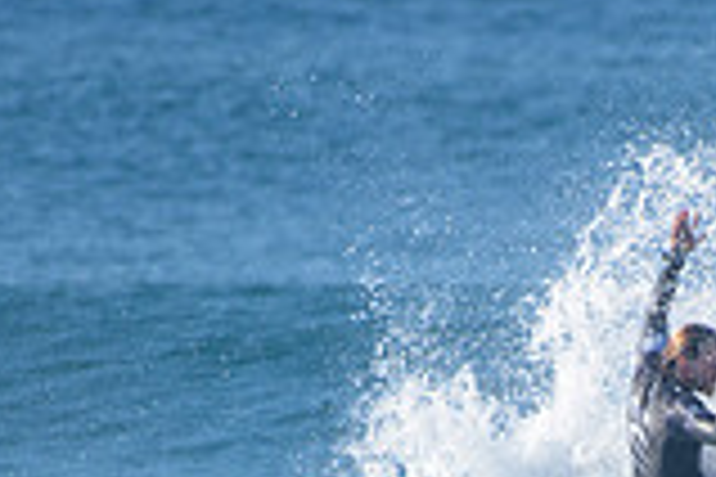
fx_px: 36255
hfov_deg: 1.1
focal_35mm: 1823
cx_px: 671
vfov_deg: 0.8
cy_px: 664
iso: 320
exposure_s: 1/2000
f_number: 5.6
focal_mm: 500
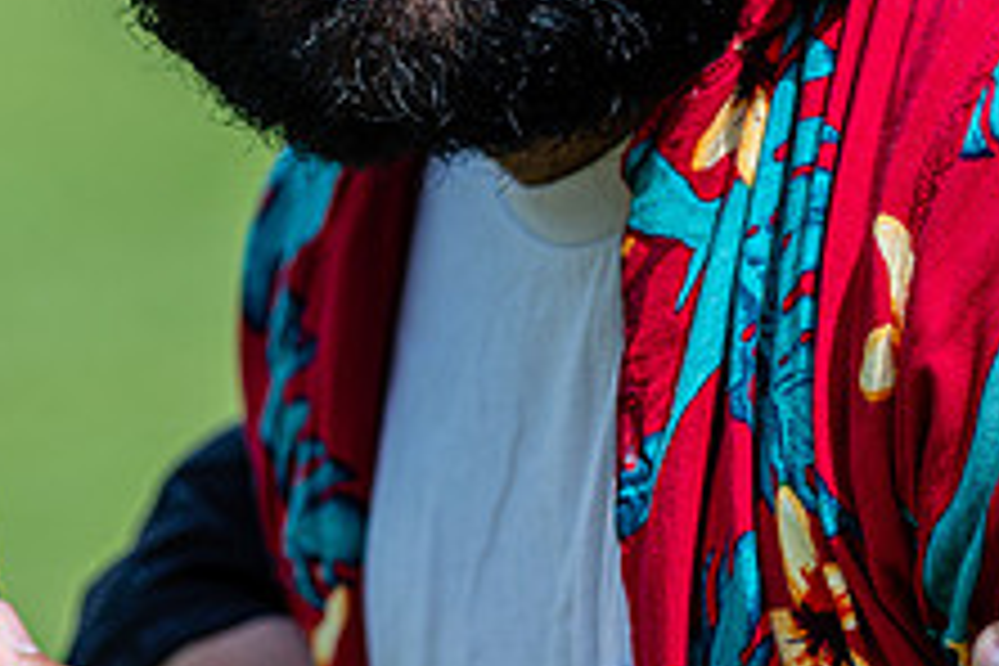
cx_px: 706
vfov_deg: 3.6
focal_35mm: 384
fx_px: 10655
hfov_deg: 5.4
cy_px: -11
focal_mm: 98
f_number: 3.2
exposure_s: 1/1250
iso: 100
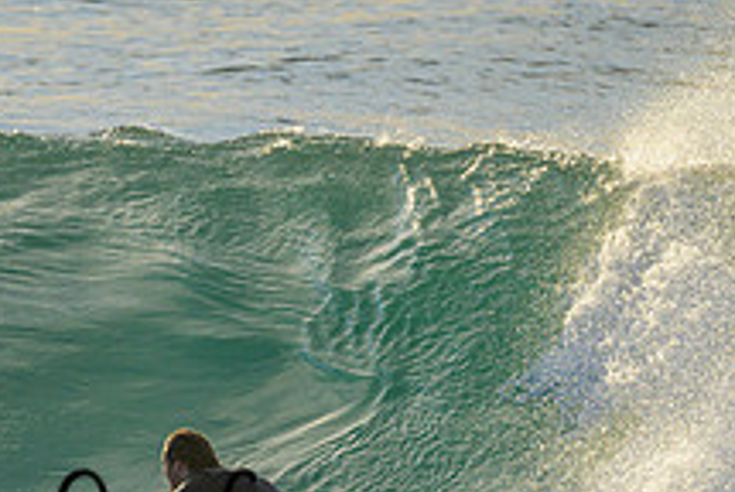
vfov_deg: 0.6
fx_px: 44058
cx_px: 205
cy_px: 494
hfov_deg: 1.0
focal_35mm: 2155
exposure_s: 1/2000
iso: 450
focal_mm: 800
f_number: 6.3
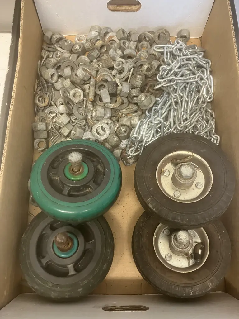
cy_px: 160
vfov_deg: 63.4
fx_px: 258
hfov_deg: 49.7
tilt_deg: -72.9
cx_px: 120
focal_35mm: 28
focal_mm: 3.99
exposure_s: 1/50
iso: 200
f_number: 1.8
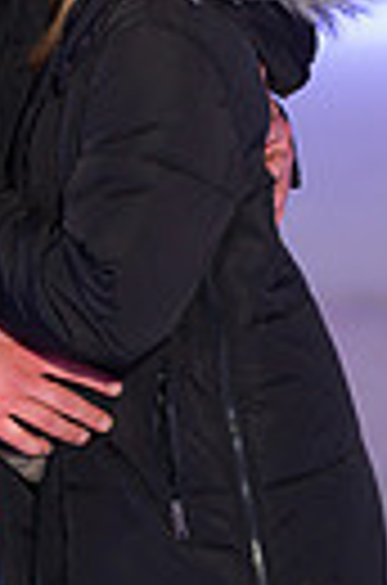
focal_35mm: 363
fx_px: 5884
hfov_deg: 3.8
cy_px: -212
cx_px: 146
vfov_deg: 5.7
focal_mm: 105
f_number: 3.2
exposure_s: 1/200
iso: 2000
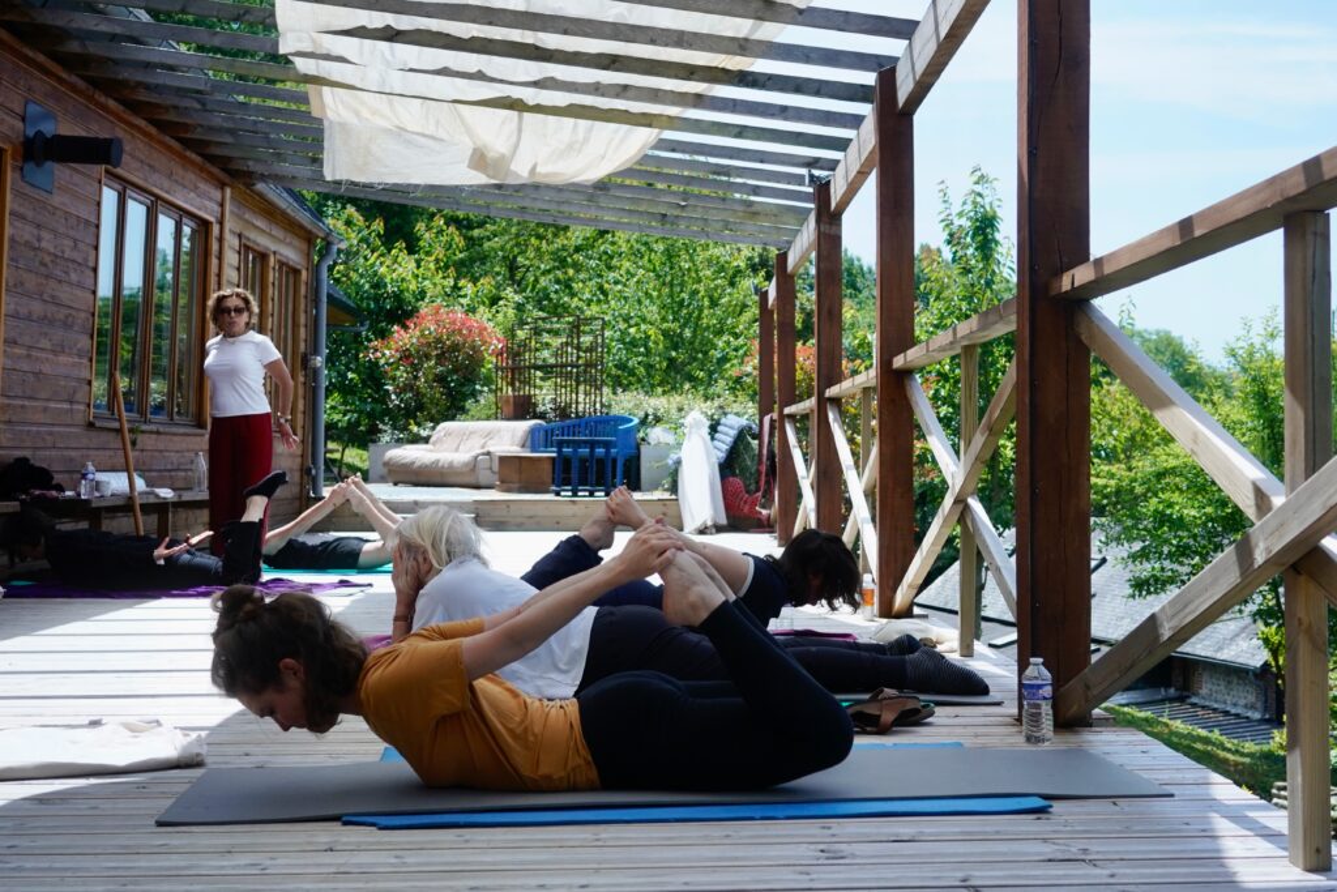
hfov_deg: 54.4
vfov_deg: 37.9
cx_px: 668
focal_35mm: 35
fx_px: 1300
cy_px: 446
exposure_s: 1/2500
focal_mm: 35
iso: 640
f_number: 5
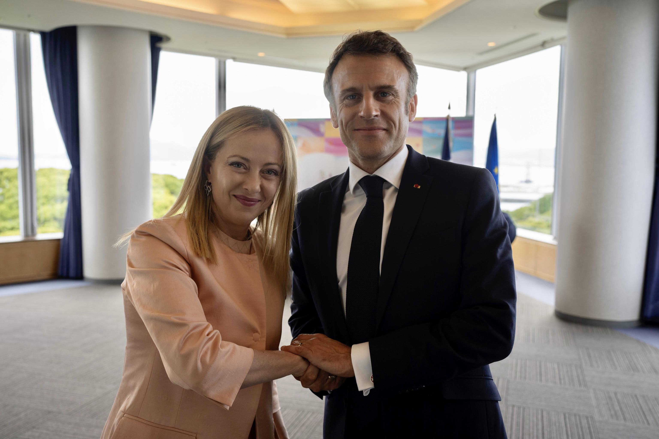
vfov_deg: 37.9
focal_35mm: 35
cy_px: 220
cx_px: 330
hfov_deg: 54.4
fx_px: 641
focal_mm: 35
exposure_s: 1/160
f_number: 4
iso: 200
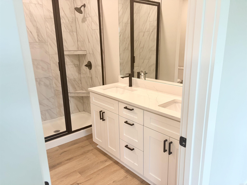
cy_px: 92
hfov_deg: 67.3
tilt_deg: -14.9
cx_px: 124
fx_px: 186
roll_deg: +1.9
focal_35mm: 26
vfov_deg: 53.1
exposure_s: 1/120
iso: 125
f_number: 1.6
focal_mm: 5.96
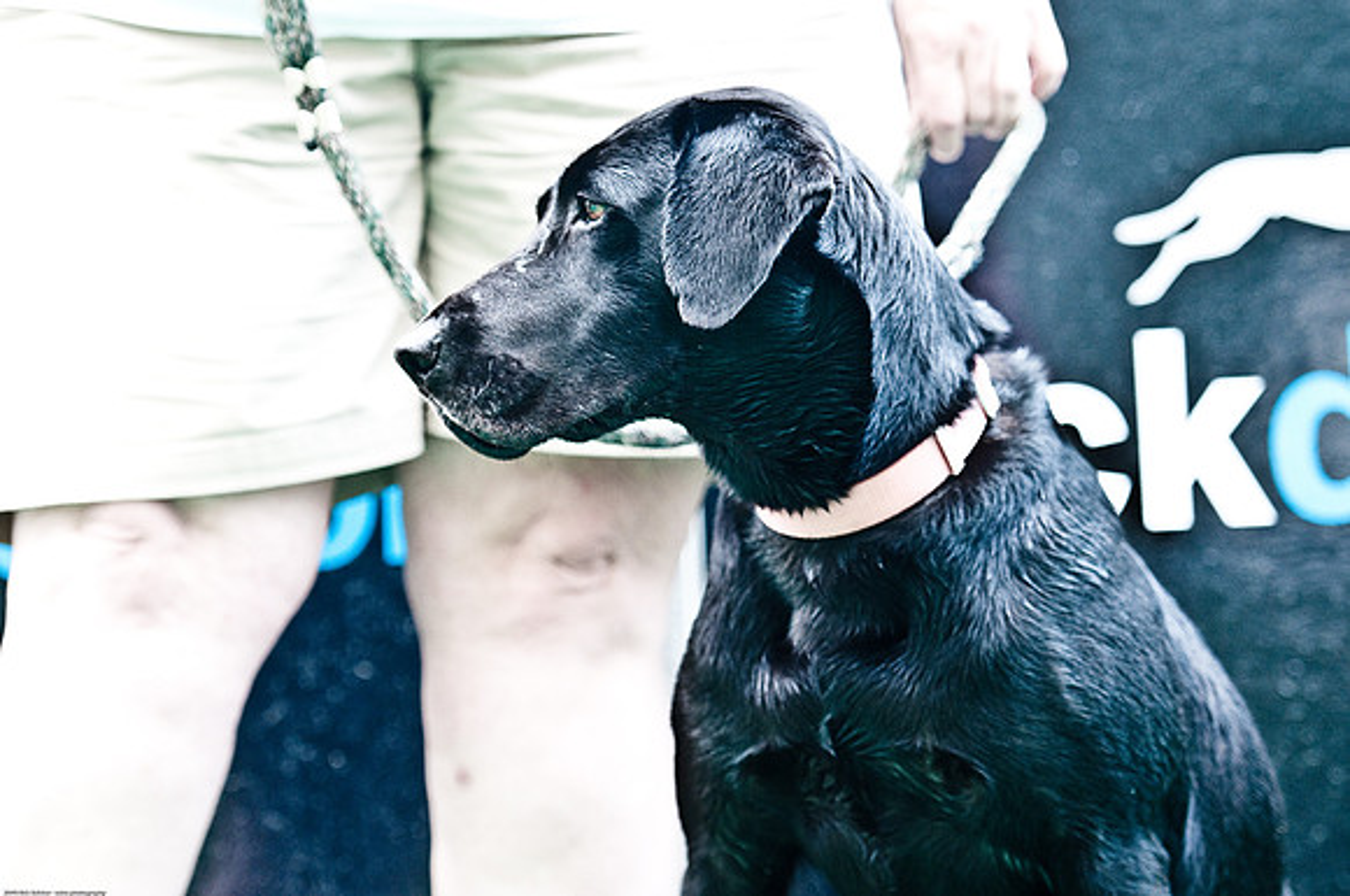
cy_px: 448
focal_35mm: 168
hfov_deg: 12.2
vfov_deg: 8.1
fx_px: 6291
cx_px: 675
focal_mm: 112
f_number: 2.8
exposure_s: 1/320
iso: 200
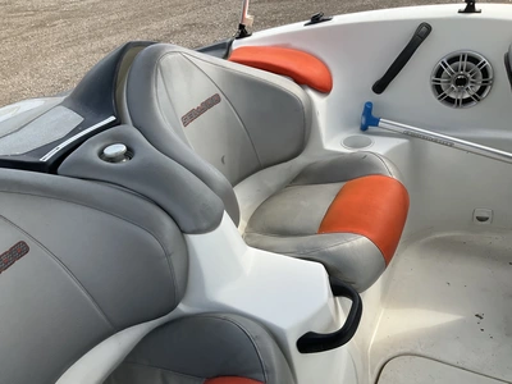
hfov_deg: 61.7
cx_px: 256
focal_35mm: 29
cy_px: 192
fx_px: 429
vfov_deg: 48.2
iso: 25
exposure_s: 1/962
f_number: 1.8
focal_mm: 3
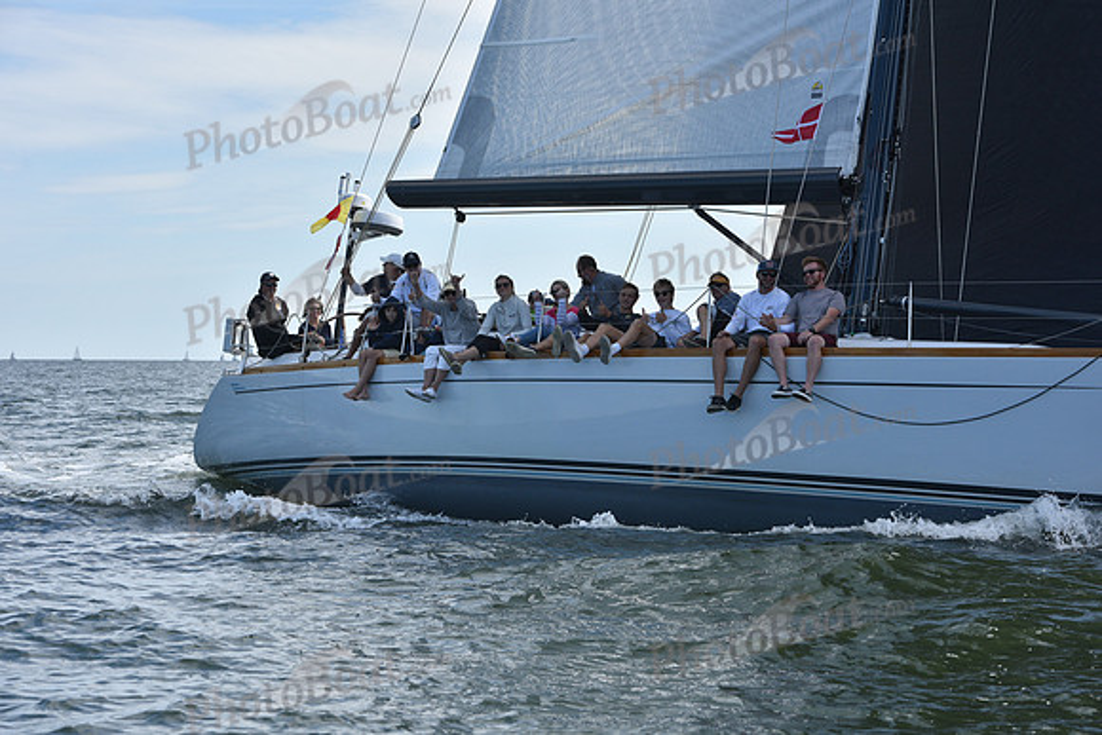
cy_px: 368
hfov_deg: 20.8
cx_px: 551
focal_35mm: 98
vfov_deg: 14.0
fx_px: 3000
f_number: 8
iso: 320
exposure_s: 1/1000
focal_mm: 98
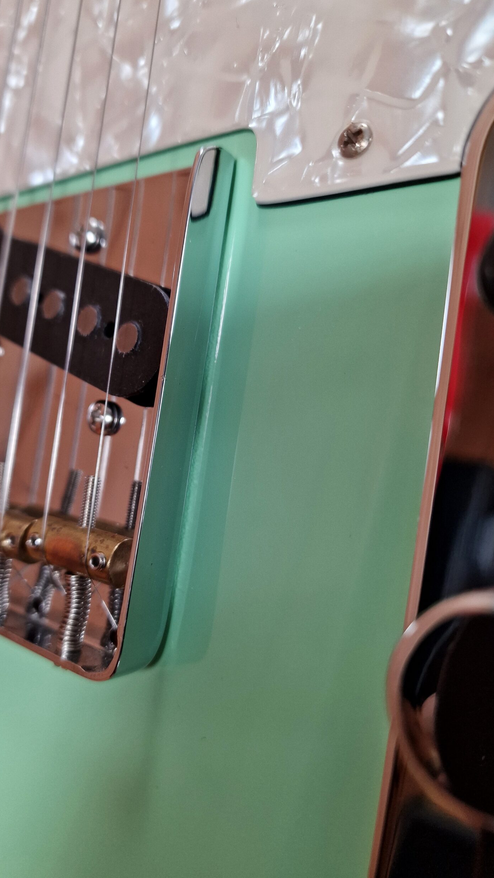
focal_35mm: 26
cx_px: 179
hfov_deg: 44.0
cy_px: 426
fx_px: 605
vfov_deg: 71.9
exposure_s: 1/182
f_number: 1.8
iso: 200
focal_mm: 6.4
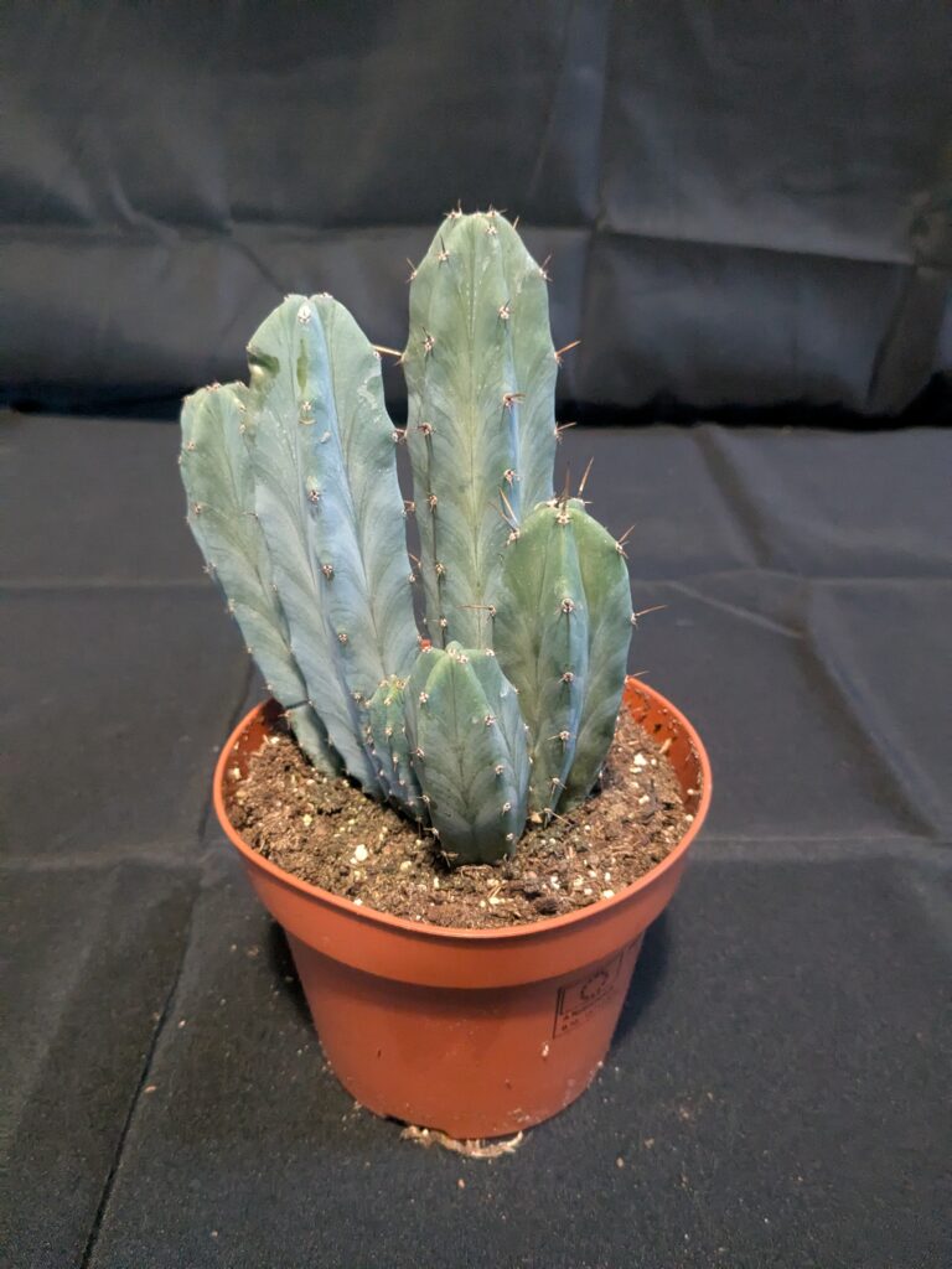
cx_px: 476
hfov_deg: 51.4
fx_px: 990
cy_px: 634
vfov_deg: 65.3
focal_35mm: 27
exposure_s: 1/50
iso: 1978
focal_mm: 4.38
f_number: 1.73
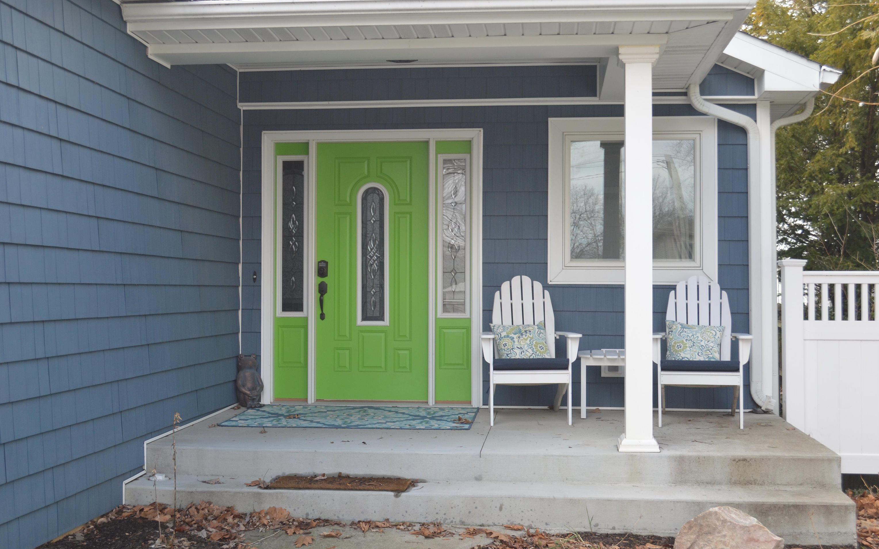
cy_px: 268
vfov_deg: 28.9
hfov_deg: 44.8
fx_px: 1066
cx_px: 437
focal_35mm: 45
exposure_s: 1/250
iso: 400
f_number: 5.6
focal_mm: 29
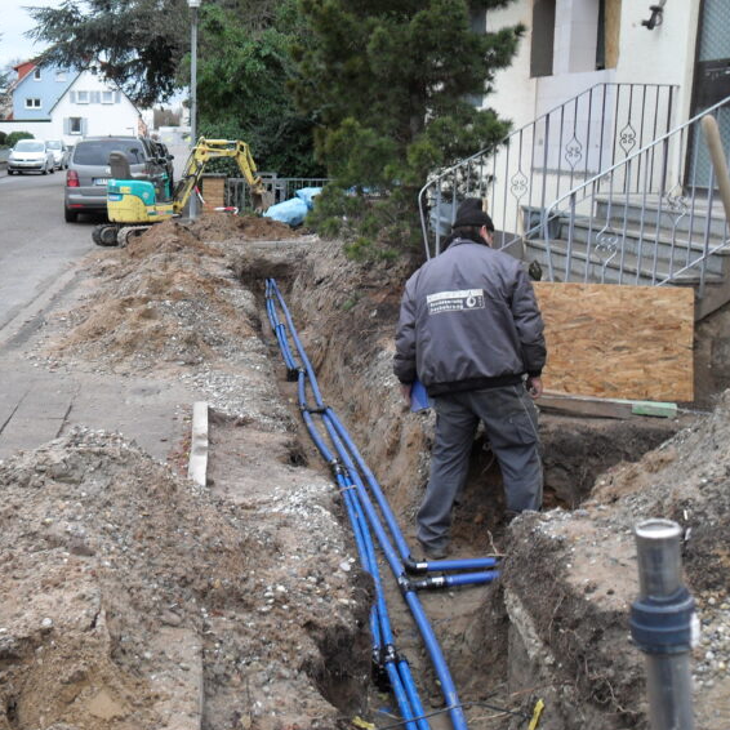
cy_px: 361
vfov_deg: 40.0
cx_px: 286
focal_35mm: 42
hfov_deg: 39.8
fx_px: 1002
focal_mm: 6.2
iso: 100
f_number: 2.8
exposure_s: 1/60
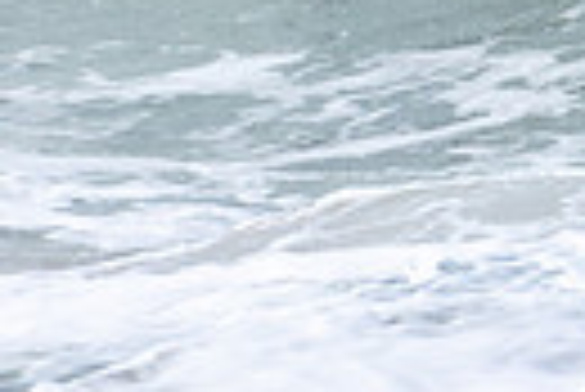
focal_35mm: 3338
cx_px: 477
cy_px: -164
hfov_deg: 0.6
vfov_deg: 0.4
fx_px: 54303
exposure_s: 1/1000
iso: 220
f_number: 5.6
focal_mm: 500
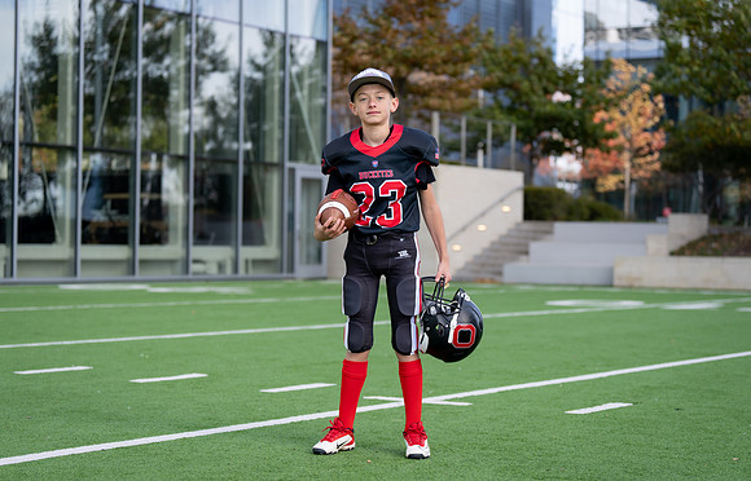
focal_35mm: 78
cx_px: 388
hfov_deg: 26.4
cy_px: 237
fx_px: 1598
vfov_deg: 17.1
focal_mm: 70
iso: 100
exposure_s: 1/400
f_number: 2.8
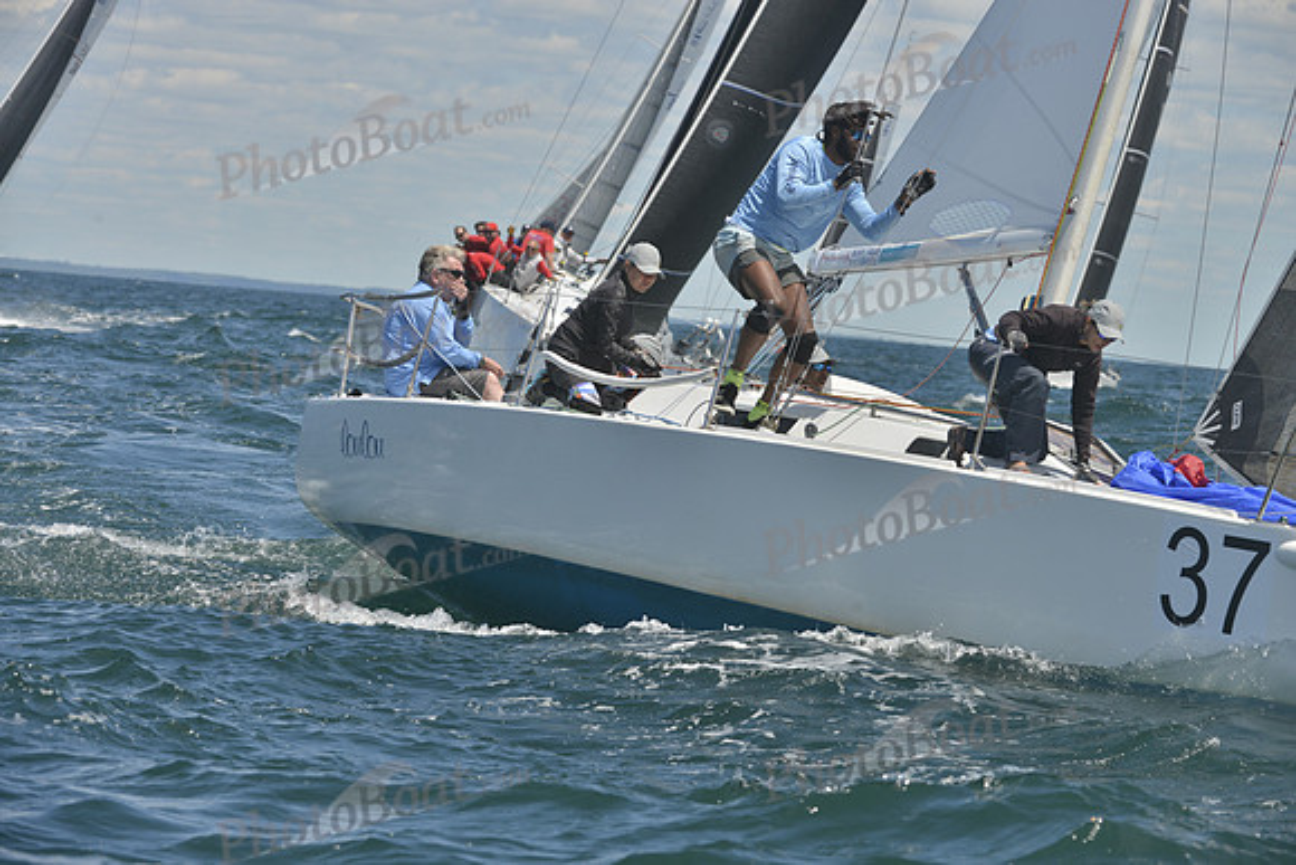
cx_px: 648
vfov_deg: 6.9
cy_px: 432
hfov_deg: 10.3
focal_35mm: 200
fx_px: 7201
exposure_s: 1/800
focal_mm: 200
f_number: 9
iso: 280
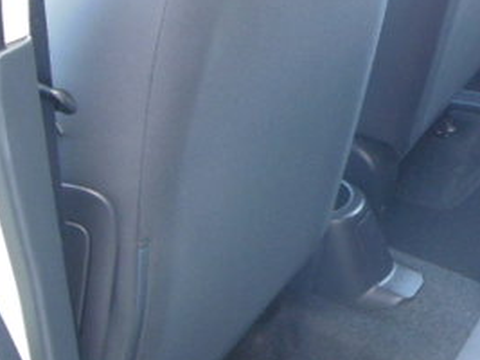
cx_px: 590
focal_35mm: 94
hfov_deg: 19.5
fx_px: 1303
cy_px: 175
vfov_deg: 15.7
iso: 400
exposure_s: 1/25
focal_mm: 6
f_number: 3.5
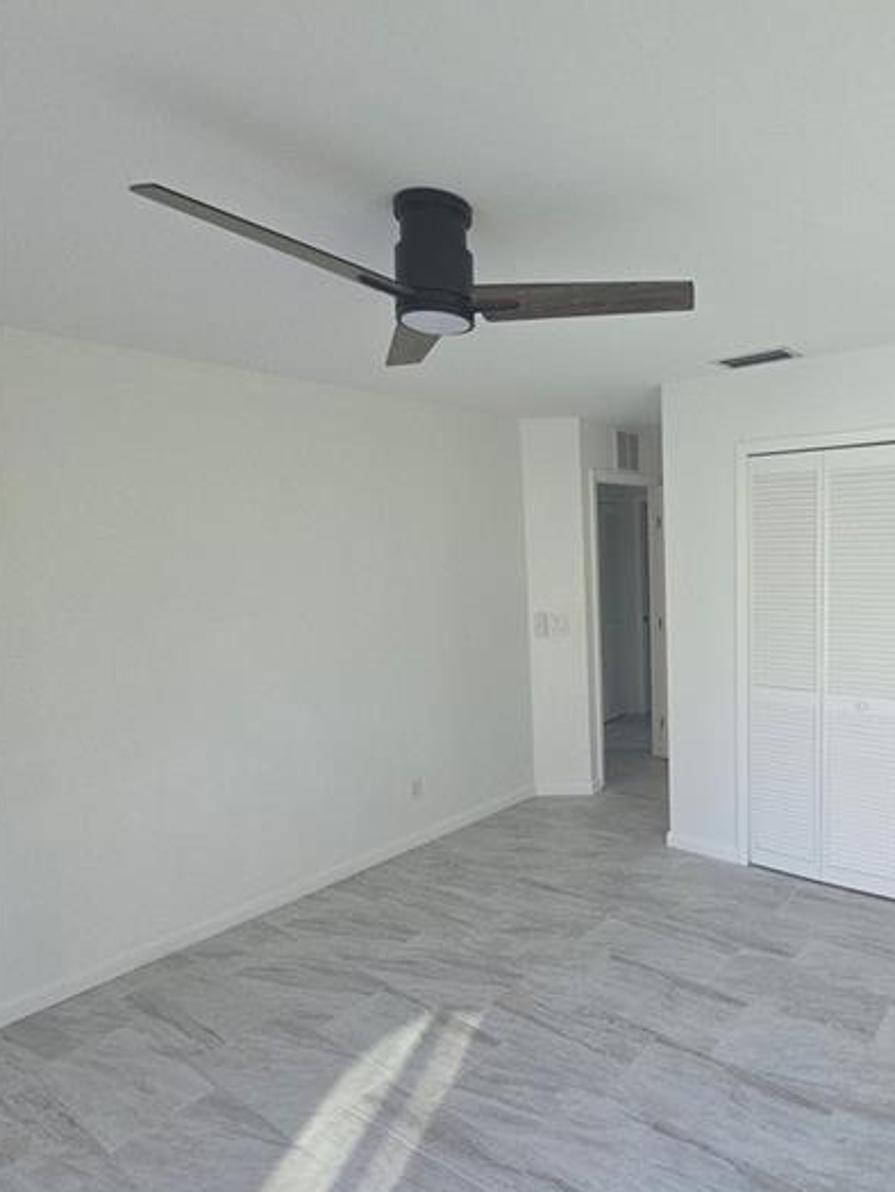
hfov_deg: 65.5
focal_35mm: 19
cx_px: 643
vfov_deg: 84.6
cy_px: 631
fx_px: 655
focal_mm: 2.2
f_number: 2.2
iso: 64
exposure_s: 1/60
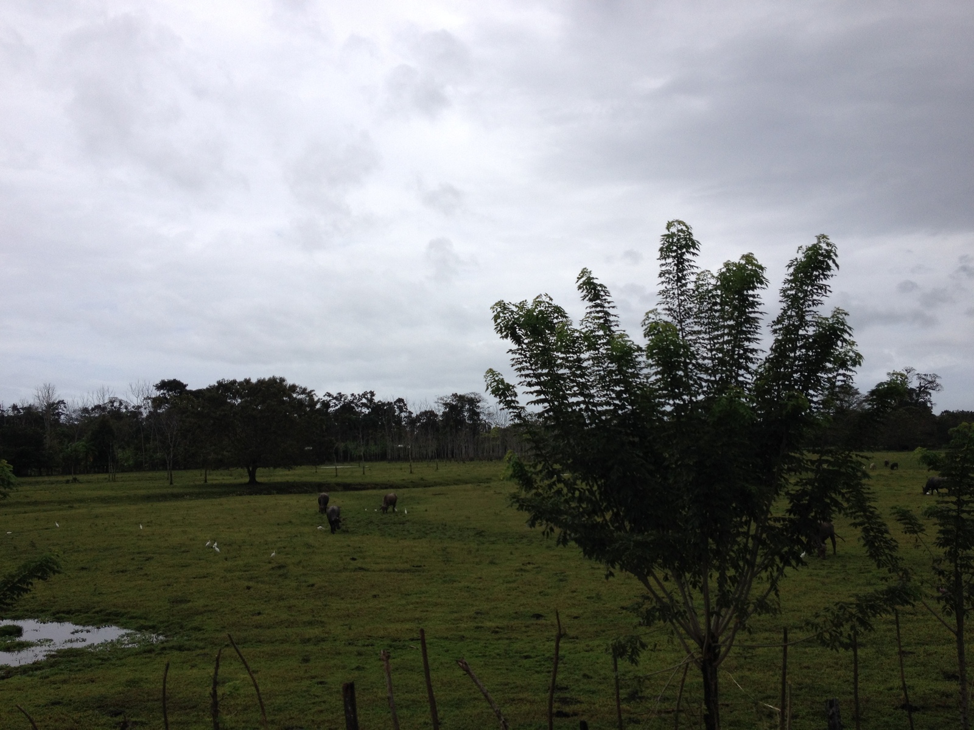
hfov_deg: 52.6
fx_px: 985
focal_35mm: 35
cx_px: 487
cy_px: 365
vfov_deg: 40.7
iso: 50
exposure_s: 1/2123
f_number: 2.4
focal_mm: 4.28
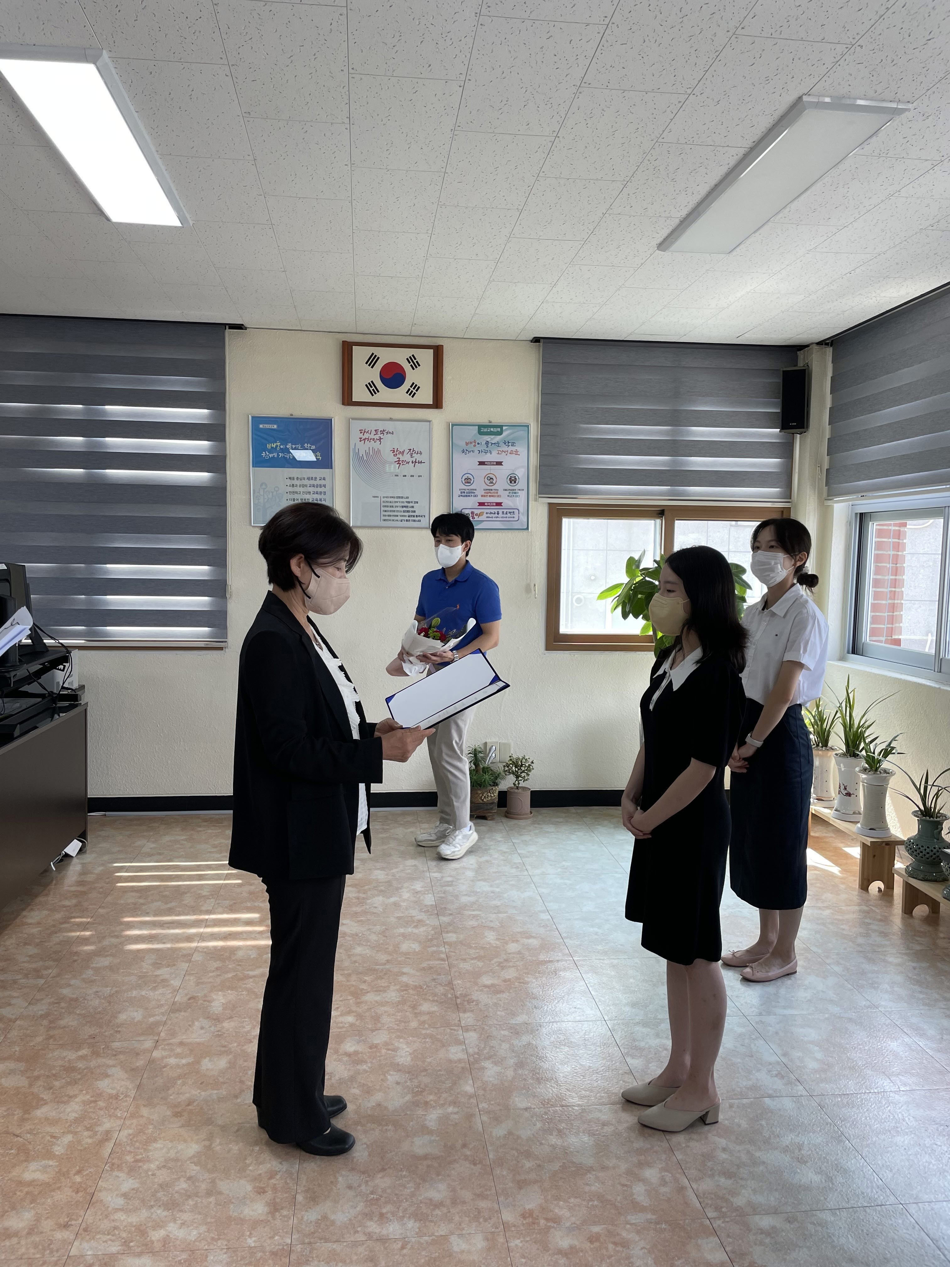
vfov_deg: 67.3
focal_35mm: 26
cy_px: 634
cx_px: 475
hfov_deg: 53.1
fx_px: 951
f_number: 1.6
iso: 50
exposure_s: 1/120
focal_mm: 4.2
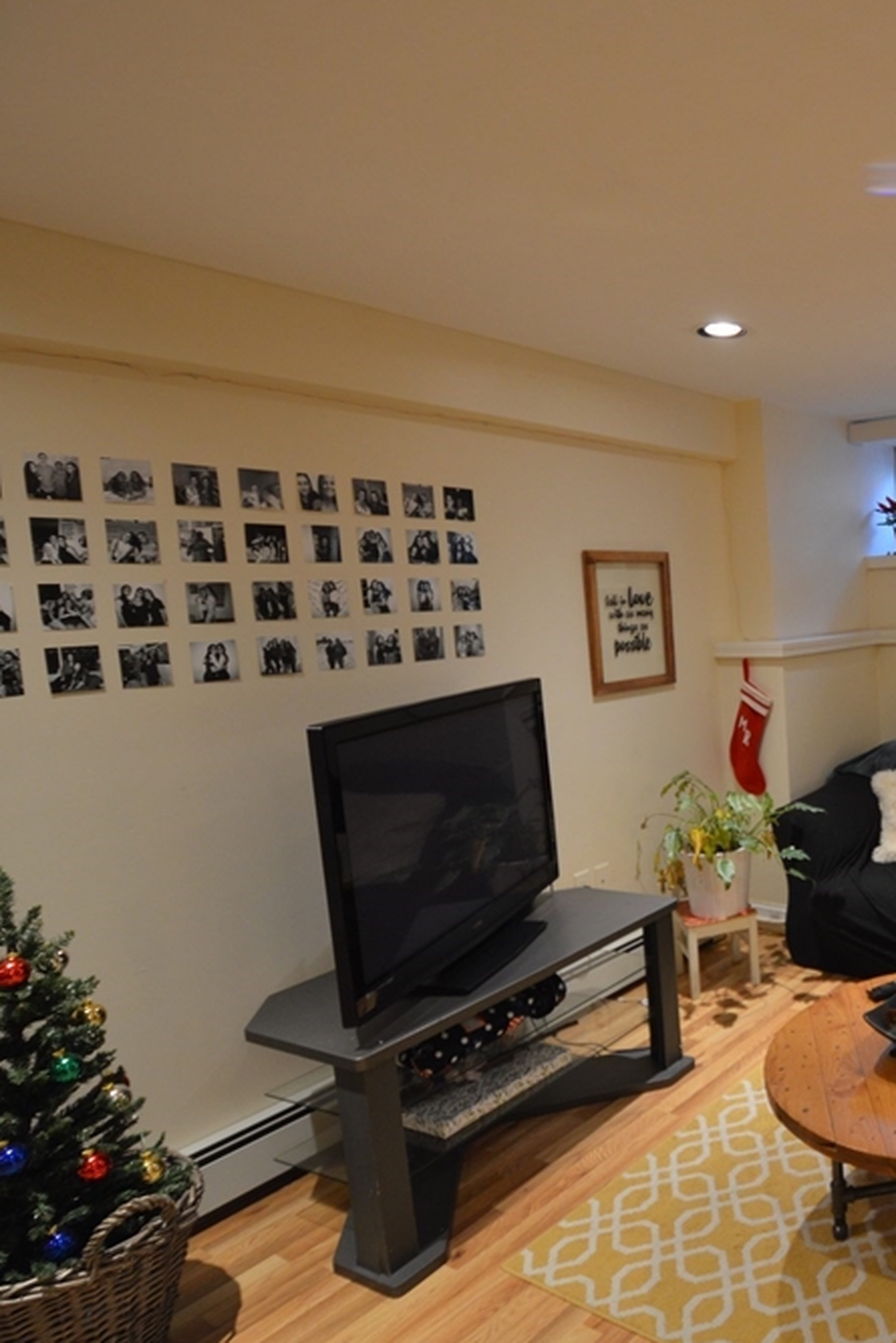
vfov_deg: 76.1
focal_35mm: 23
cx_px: 926
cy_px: 676
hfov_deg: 45.2
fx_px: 858
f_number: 3.5
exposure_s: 1/40
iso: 400
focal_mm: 10
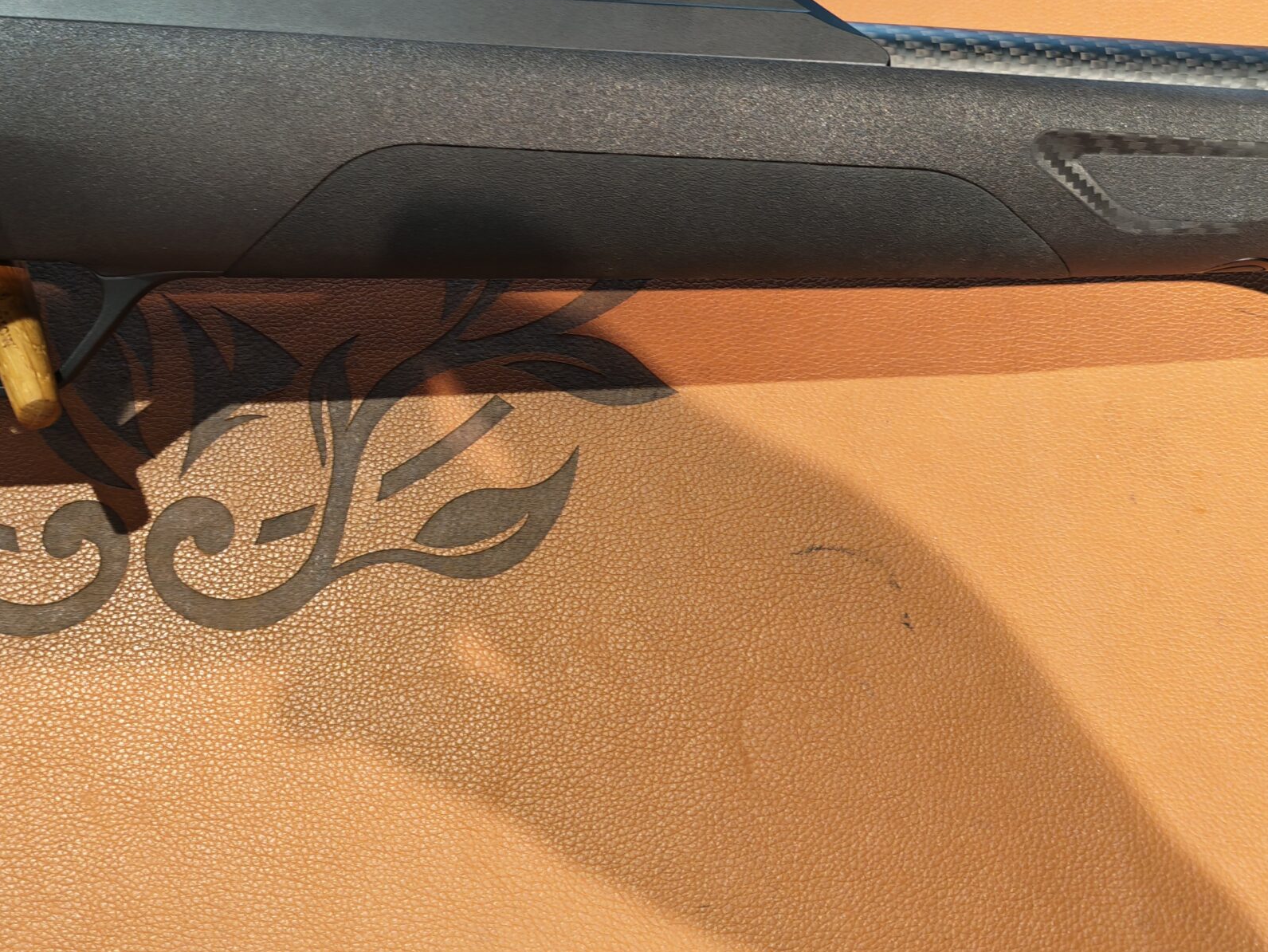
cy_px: 370
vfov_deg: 38.5
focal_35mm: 37
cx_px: 458
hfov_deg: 49.5
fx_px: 1356
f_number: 1.6
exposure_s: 1/50
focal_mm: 5.4
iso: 100
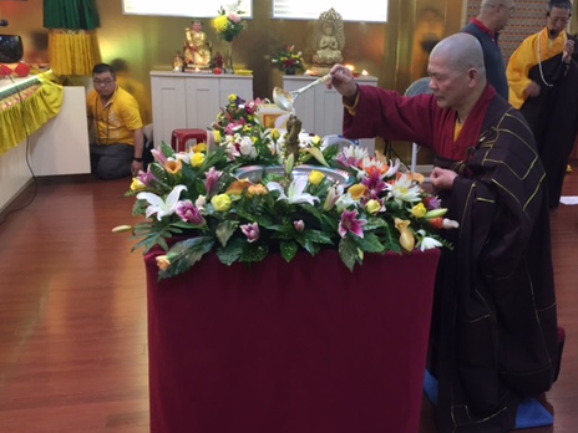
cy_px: 210
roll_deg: -3.2
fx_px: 668
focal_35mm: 40
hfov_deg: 46.4
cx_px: 359
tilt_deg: -15.9
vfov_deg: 36.0
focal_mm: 4.15
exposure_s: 1/33
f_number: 2.2
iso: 160
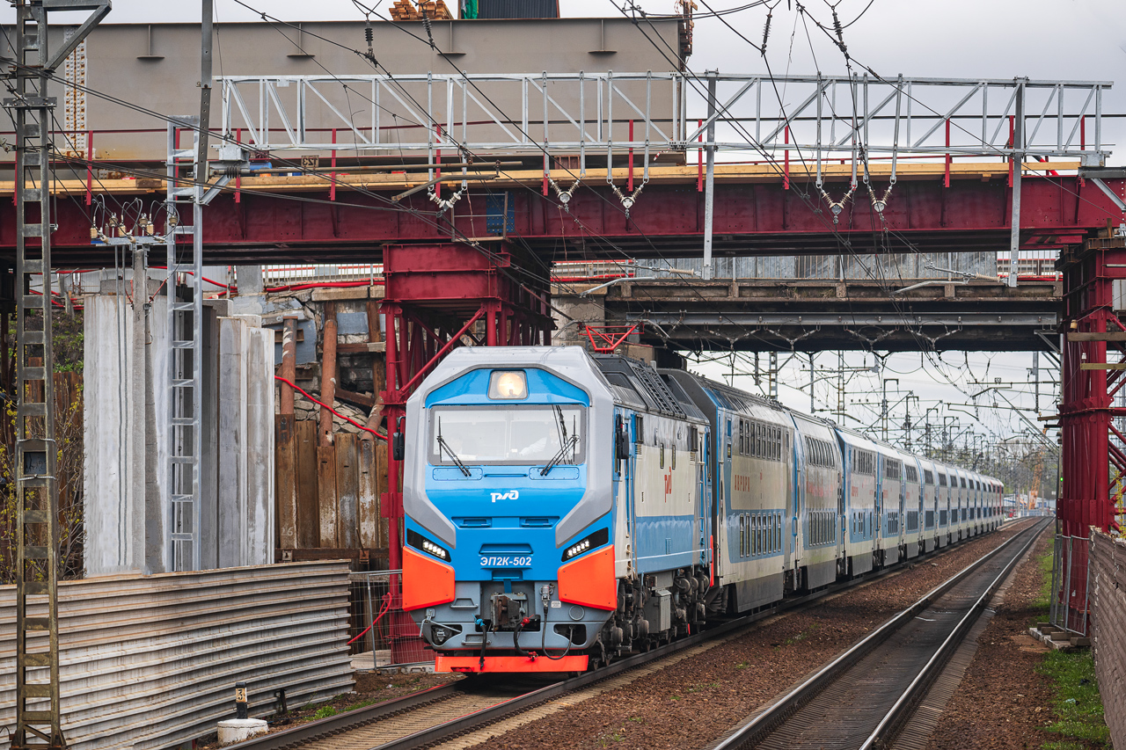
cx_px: 563
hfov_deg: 14.6
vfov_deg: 9.7
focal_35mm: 141
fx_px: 4409
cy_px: 375
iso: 400
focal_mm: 141
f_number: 6.3
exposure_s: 1/800
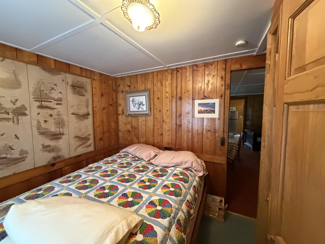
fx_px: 131
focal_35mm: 14
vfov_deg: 85.7
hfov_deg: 102.1
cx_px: 162
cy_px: 122
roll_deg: +0.7
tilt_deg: -5.0
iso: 1000
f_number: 2.2
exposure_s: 1/60
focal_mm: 2.22
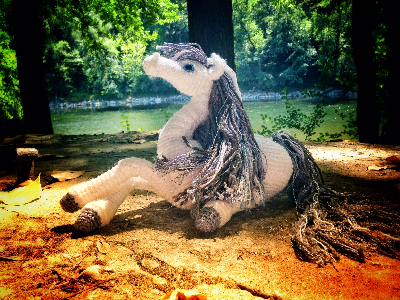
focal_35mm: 33
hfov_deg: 55.4
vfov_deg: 42.9
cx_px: 200
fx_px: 381
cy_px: 150
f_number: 2.4
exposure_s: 1/242
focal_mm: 4.12
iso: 50
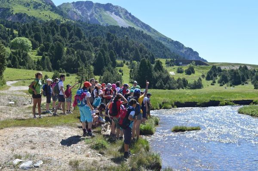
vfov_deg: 29.8
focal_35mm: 45
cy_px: 86
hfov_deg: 43.7
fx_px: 322
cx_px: 129
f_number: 6.3
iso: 100
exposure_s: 1/160
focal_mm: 30
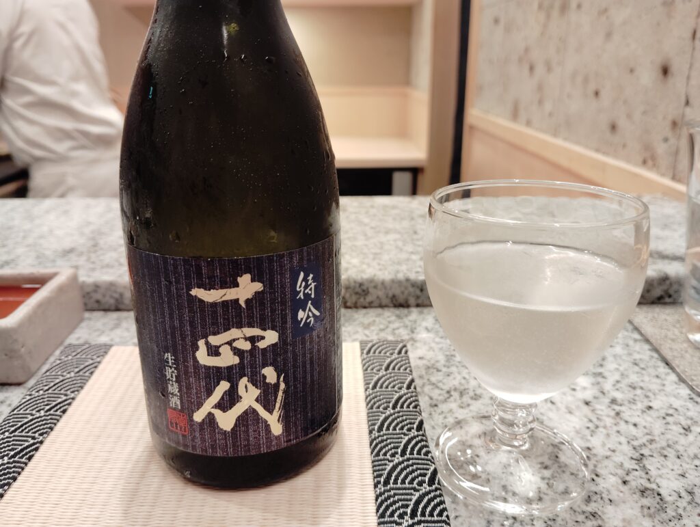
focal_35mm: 28
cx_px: 350
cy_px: 264
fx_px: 567
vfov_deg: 49.9
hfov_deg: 63.4
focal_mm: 4.22
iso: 544
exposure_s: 1/50
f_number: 1.8
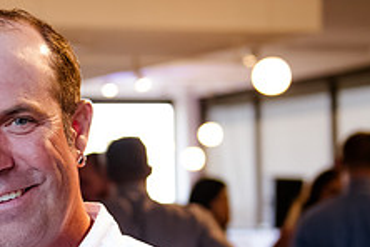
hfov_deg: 15.0
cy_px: 203
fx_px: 1336
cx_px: -124
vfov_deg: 10.5
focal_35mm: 130
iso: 3200
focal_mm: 40
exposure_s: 1/200
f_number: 2.8
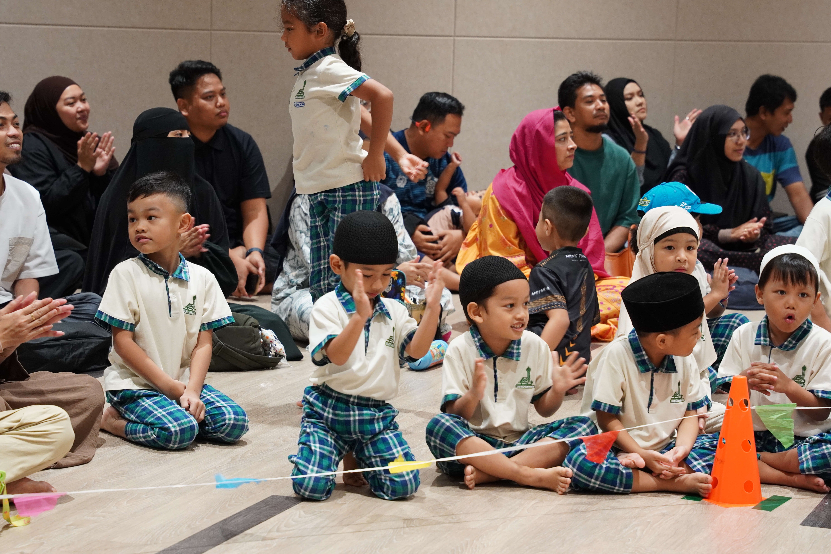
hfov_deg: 19.5
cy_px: 277
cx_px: 416
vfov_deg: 13.0
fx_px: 2424
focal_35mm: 105
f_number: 4
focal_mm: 70
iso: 1250
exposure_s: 1/160
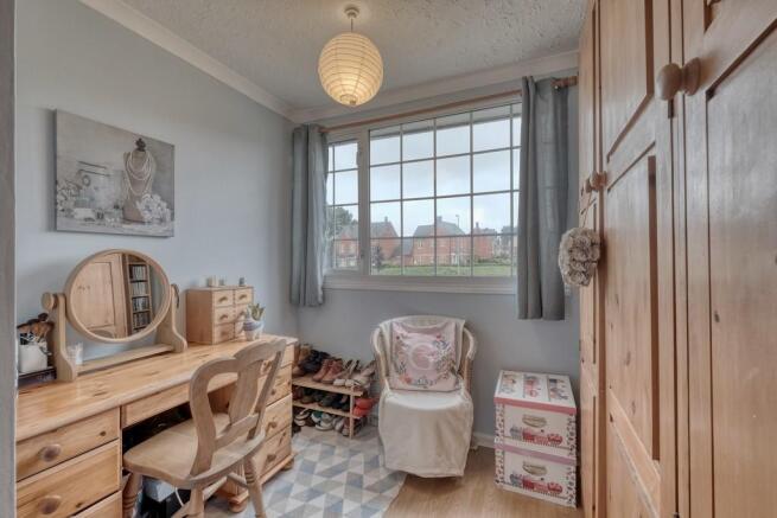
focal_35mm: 15
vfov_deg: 77.4
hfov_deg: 100.4
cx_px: 388
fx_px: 324
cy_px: 259
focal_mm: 10
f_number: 8
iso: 800
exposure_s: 1/40
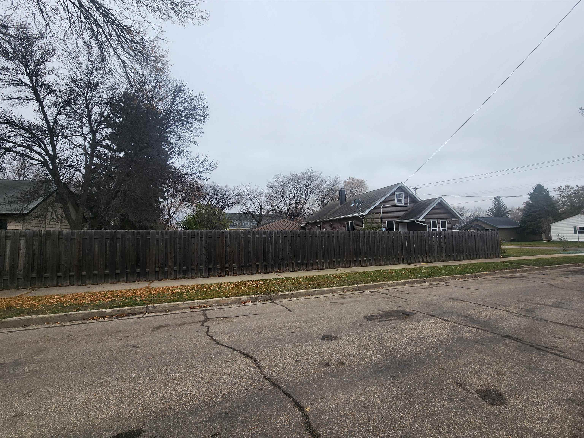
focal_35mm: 13
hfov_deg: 106.2
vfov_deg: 89.9
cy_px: 219
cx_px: 292
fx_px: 219
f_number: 2.2
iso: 50
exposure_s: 1/465
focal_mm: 2.2
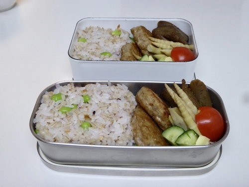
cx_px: 124
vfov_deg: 36.8
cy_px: 94
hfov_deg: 47.9
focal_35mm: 39
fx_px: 281
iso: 400
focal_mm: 6.7
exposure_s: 1/30
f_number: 3.7
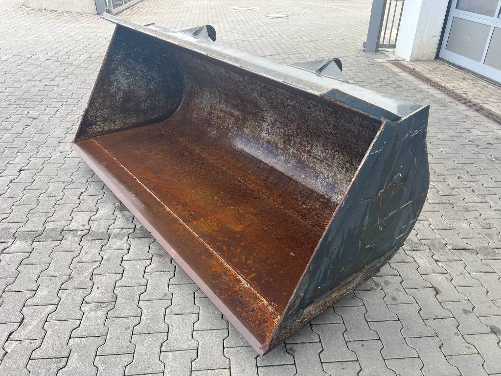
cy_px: 188
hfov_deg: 67.3
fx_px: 376
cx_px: 250
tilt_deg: -31.6
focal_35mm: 26
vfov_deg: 53.1
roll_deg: +0.5
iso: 50
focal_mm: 5.7
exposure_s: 1/488
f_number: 1.5
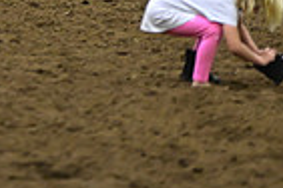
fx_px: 5990
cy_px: -181
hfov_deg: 2.7
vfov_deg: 1.8
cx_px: 0
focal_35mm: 762
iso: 6400
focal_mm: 185
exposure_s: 1/400
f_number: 2.8
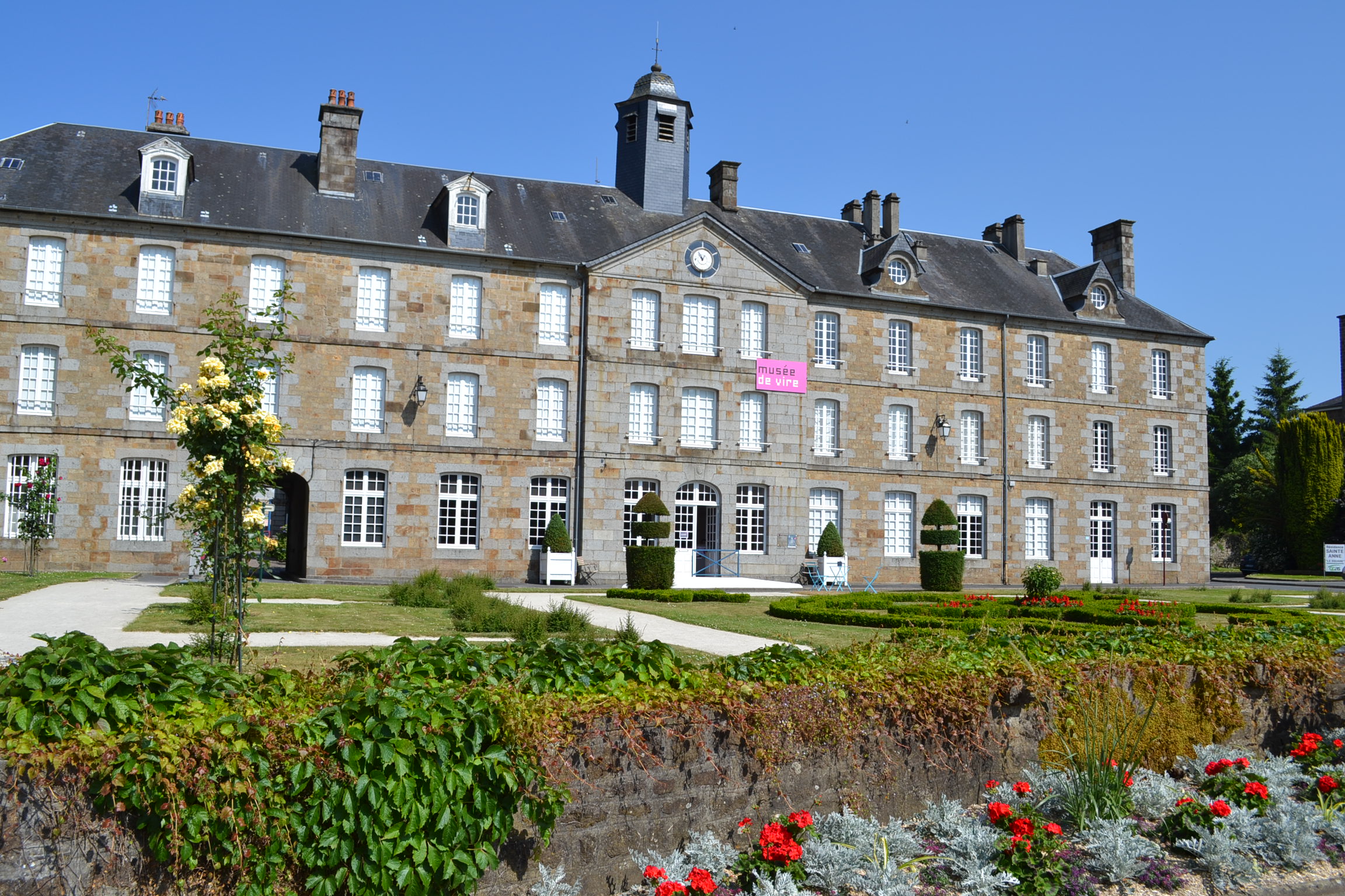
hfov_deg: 61.9
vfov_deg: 43.6
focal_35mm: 30
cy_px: 448
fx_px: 1121
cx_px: 672
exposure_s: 1/250
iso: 100
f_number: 8
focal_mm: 20
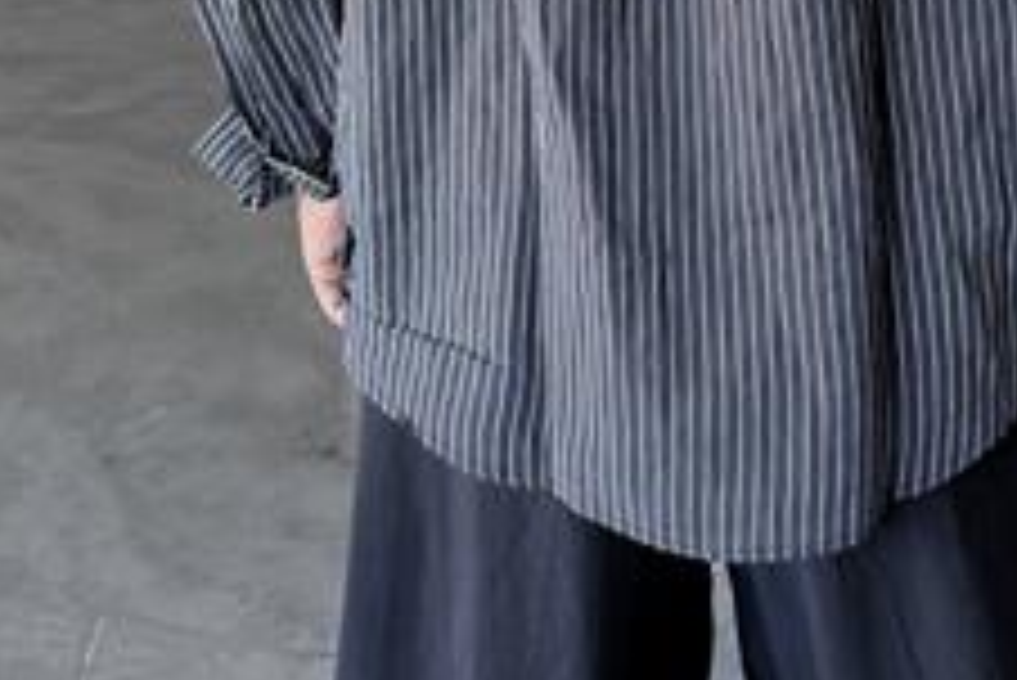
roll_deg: -0.7
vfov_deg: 15.3
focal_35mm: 77
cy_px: -552
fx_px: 2177
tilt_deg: -1.1
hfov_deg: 26.1
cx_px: 695
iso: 125
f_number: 1.78
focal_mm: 6.76
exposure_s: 1/121
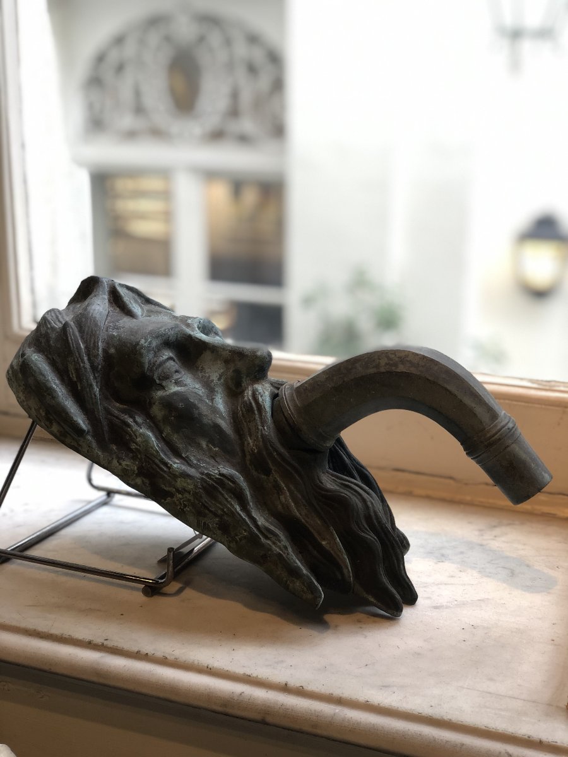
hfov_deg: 28.0
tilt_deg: -15.9
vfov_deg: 36.8
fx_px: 1138
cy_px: 378
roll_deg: +0.0
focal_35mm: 52
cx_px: 284
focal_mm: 6
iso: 50
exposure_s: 1/50
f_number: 2.4
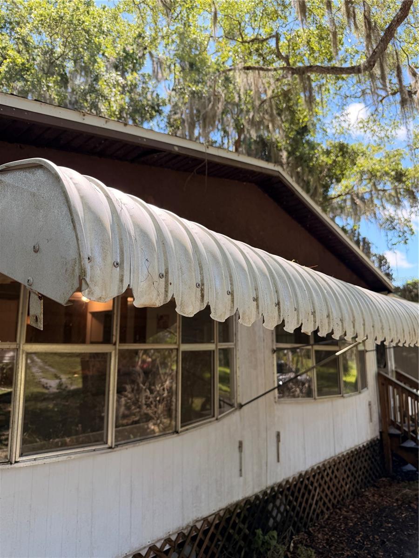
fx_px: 387
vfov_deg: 71.6
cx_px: 210
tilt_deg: +10.6
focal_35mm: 24
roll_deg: +0.3
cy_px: 279
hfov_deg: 56.8
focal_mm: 6.76
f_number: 1.78
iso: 100
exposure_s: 1/728
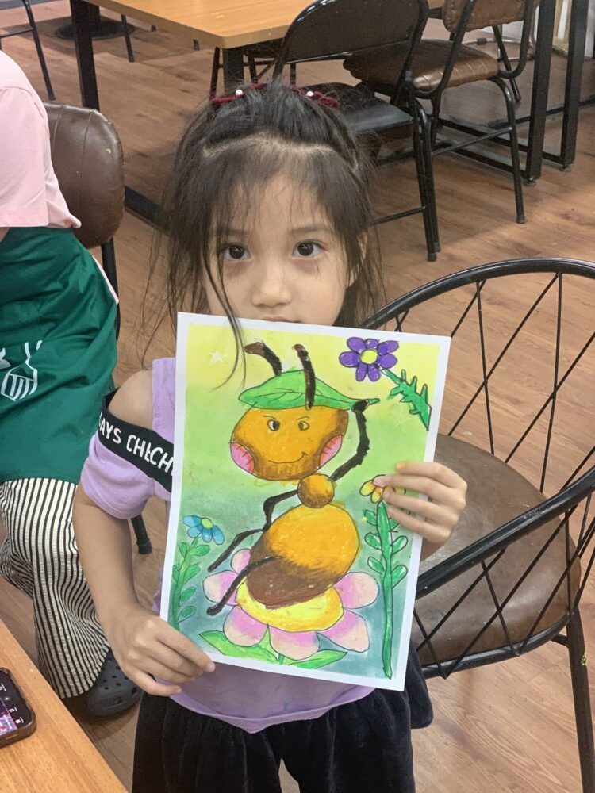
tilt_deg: -29.6
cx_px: 298
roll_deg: +1.3
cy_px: 396
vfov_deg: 36.8
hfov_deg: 28.0
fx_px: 1192
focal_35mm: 52
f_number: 2.4
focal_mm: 6
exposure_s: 1/72
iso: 125
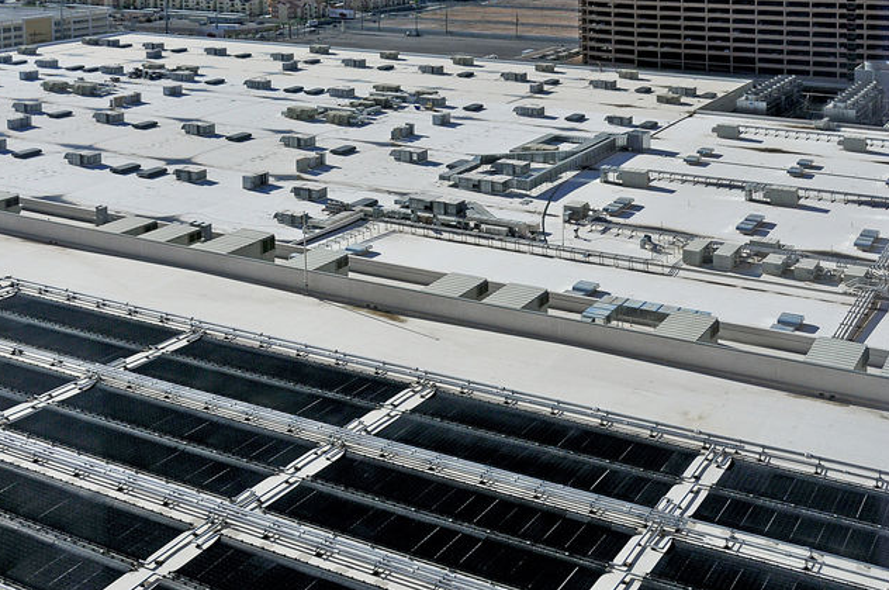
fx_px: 1159
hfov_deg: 41.9
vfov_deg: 28.3
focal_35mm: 47
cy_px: 180
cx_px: 378
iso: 200
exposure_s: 1/200
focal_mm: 22
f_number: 6.3
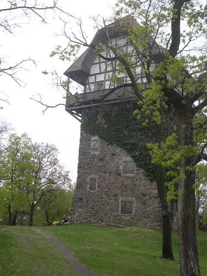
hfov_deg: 31.5
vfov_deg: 41.2
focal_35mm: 46
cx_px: 104
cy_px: 138
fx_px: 367
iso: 100
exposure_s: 1/444
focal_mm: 7.1
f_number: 3
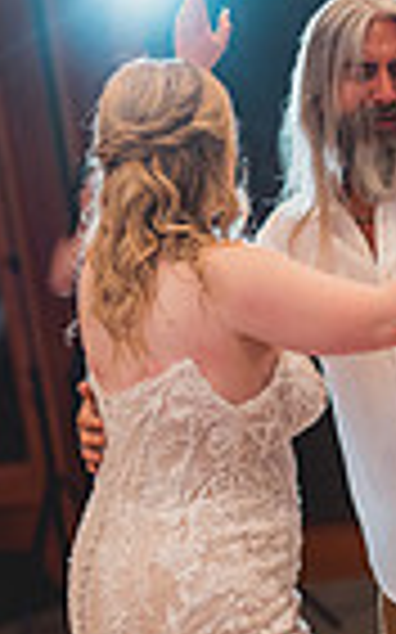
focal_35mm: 163
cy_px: 423
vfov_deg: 12.8
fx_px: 2818
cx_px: 346
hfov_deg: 8.0
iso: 1250
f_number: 1.4
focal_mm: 50
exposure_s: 1/400
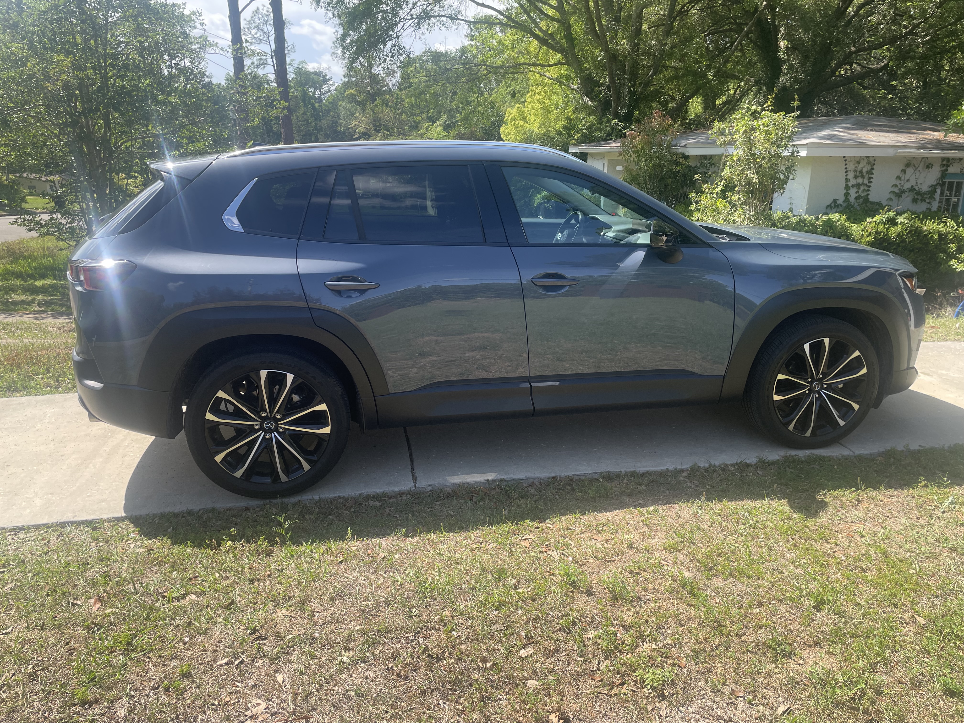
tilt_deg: -15.8
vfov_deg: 53.1
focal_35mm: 26
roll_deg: -0.6
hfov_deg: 67.3
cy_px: 362
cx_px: 482
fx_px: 724
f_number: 1.6
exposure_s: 1/979
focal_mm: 4.2
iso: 32
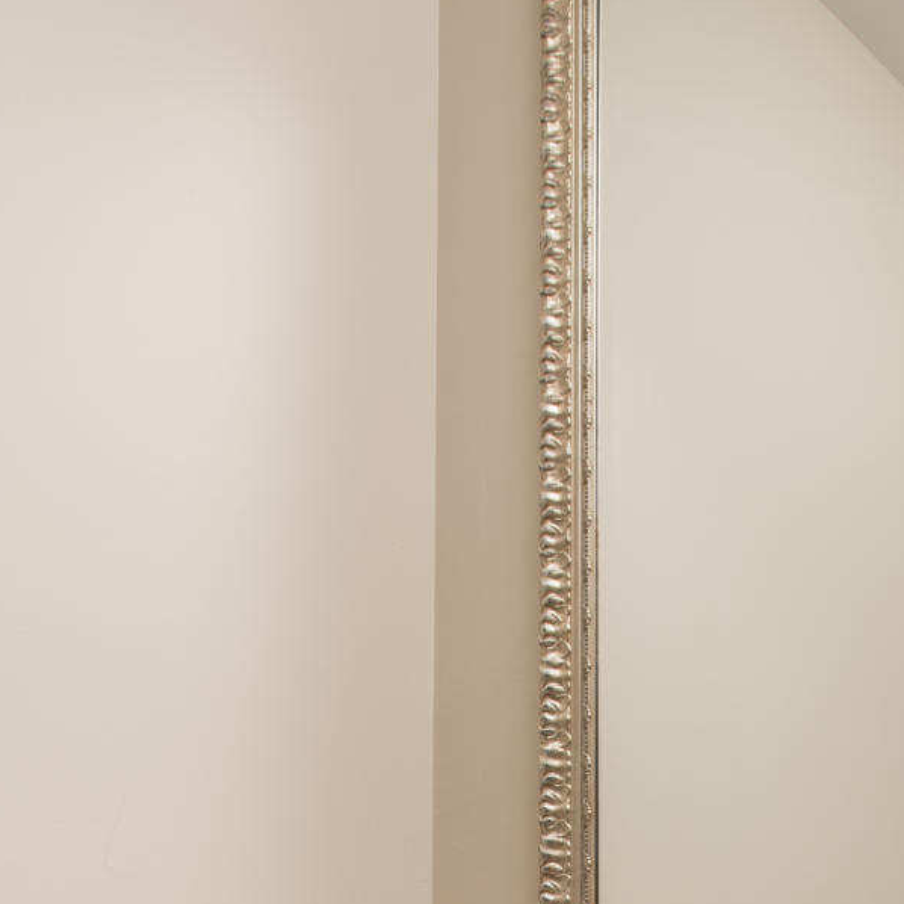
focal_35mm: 54
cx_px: 565
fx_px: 1595
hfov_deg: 31.5
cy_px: 1252
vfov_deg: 25.8
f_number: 7.1
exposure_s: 1/160
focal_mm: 19
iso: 200
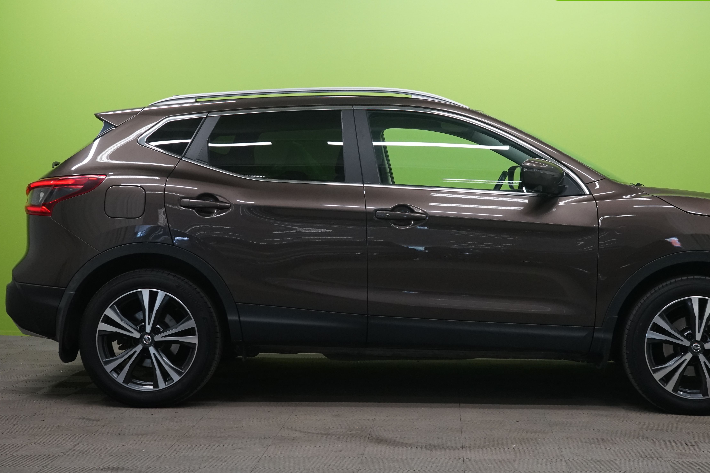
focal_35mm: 58
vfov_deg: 23.4
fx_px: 1144
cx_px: 431
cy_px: 207
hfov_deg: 34.4
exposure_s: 1/25
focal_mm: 43
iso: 1600
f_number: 8
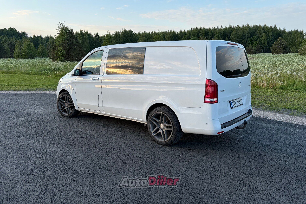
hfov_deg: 65.5
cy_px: 86
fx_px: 238
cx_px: 149
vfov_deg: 46.3
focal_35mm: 28
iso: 50
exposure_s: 1/724
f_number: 1.6
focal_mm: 5.96
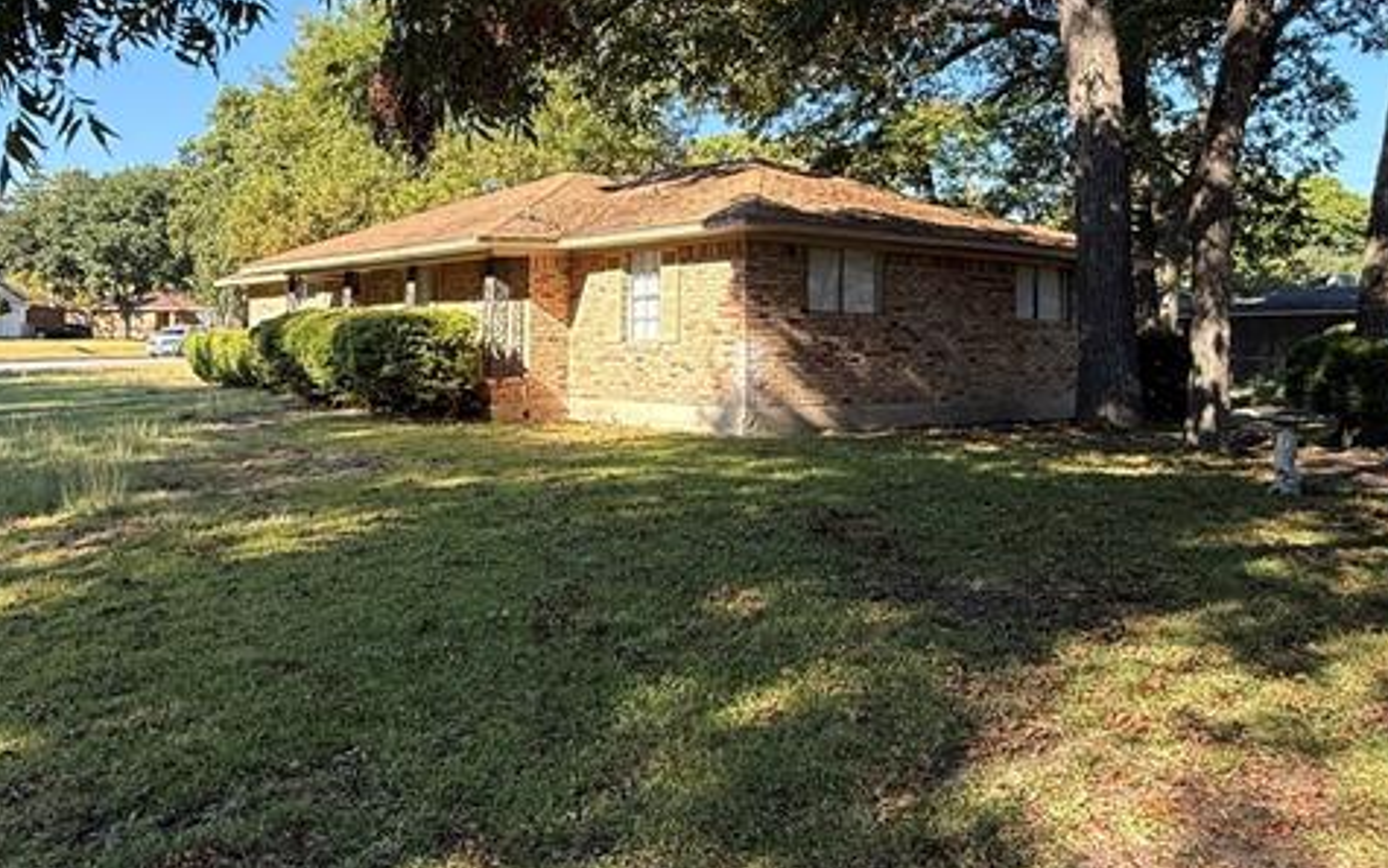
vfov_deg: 39.1
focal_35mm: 32
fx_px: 1211
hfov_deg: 59.6
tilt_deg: +4.8
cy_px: 319
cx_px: 684
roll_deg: -0.3
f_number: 2.2
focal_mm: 2.22
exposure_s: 1/482
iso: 64
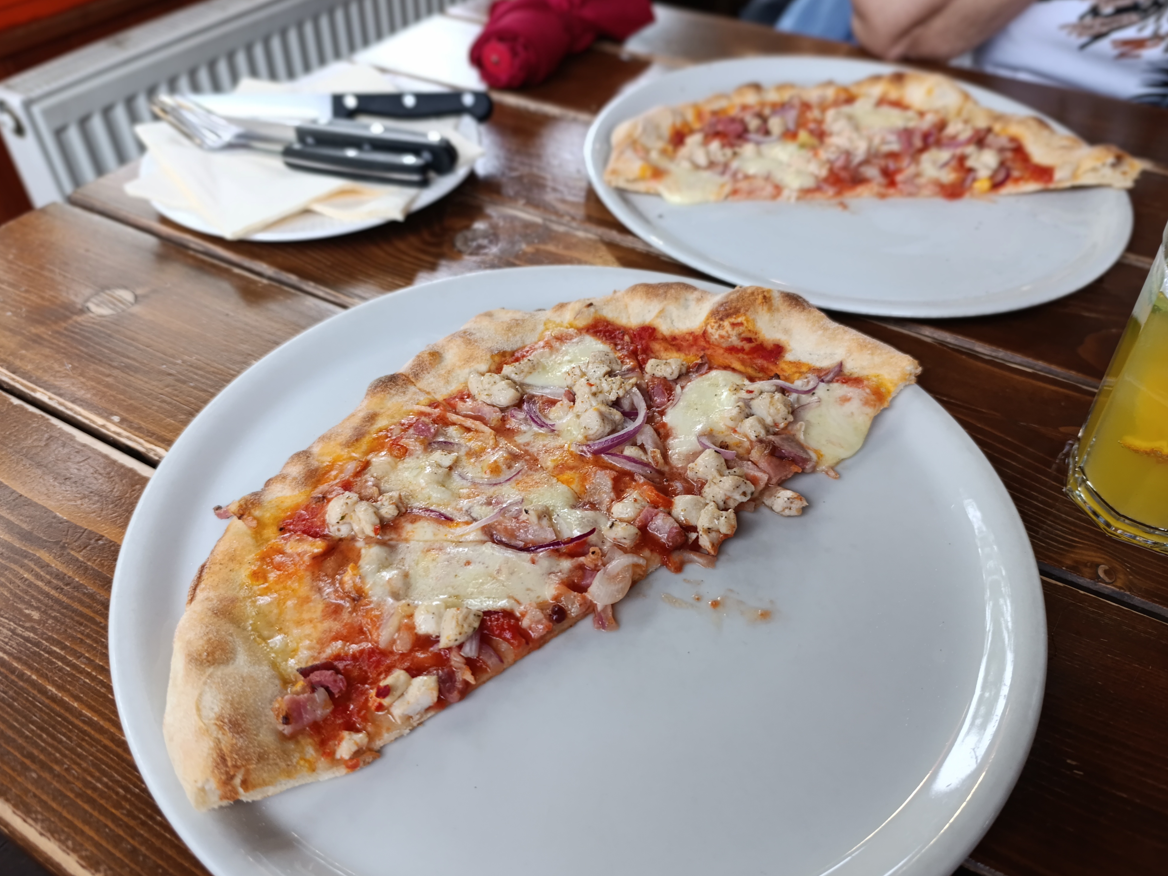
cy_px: 423
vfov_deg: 56.8
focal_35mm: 24
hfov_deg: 71.6
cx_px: 581
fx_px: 810
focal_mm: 6.14
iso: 400
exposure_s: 1/100
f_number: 1.6
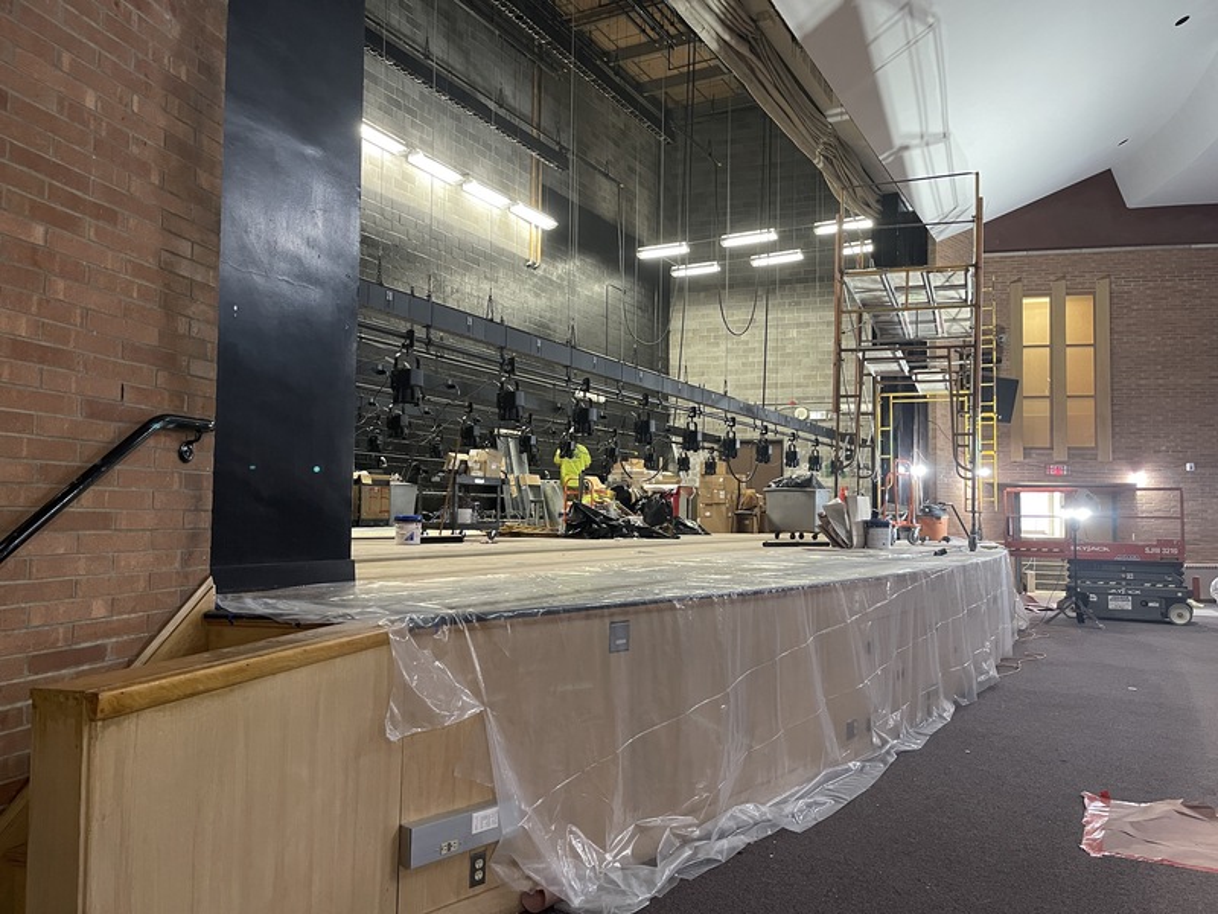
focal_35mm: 25
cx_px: 609
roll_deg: -0.4
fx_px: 880
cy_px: 457
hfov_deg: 69.4
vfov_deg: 54.9
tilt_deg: +4.1
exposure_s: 1/40
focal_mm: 5.1
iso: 400
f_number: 1.6
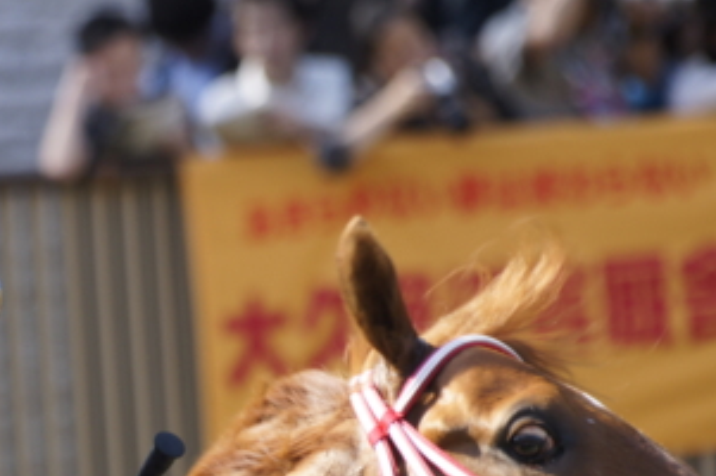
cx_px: 12
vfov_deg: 2.2
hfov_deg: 3.3
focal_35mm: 628
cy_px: 456
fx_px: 12476
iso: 200
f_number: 5.6
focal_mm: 210
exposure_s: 1/400
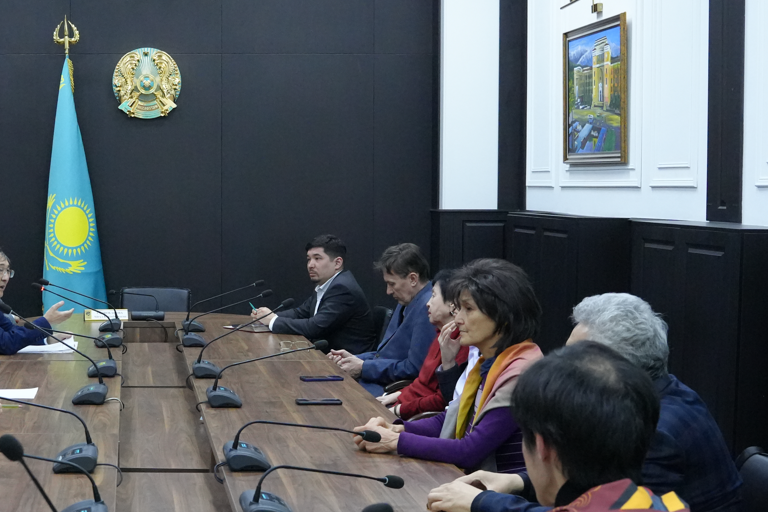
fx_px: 1365
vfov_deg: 21.2
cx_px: 129
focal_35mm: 64
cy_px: 286
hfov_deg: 30.5
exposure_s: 1/160
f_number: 4
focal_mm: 24
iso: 5000
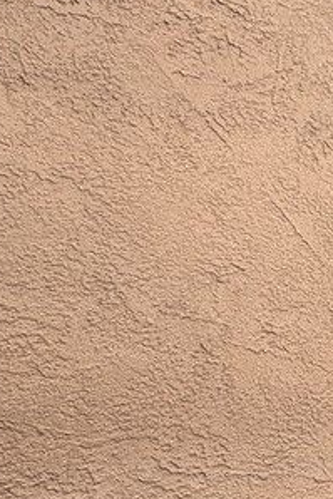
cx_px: 644
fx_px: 693
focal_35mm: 50
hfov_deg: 18.7
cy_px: 330
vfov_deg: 39.2
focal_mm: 2.22
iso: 40
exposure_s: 1/559
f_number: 2.2
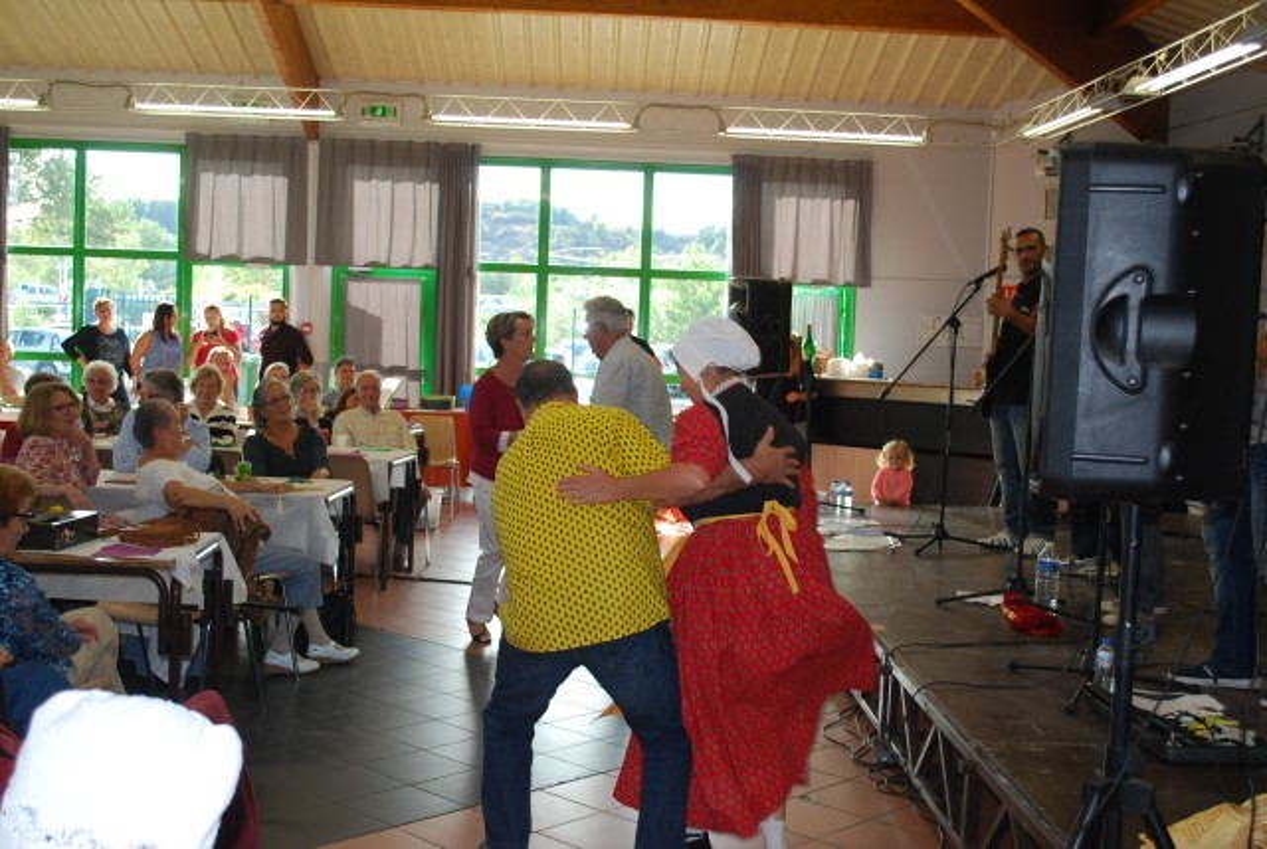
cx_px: 634
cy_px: 424
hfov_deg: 44.9
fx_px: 1533
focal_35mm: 44
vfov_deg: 31.0
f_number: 4.8
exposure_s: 1/80
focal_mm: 29
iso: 200
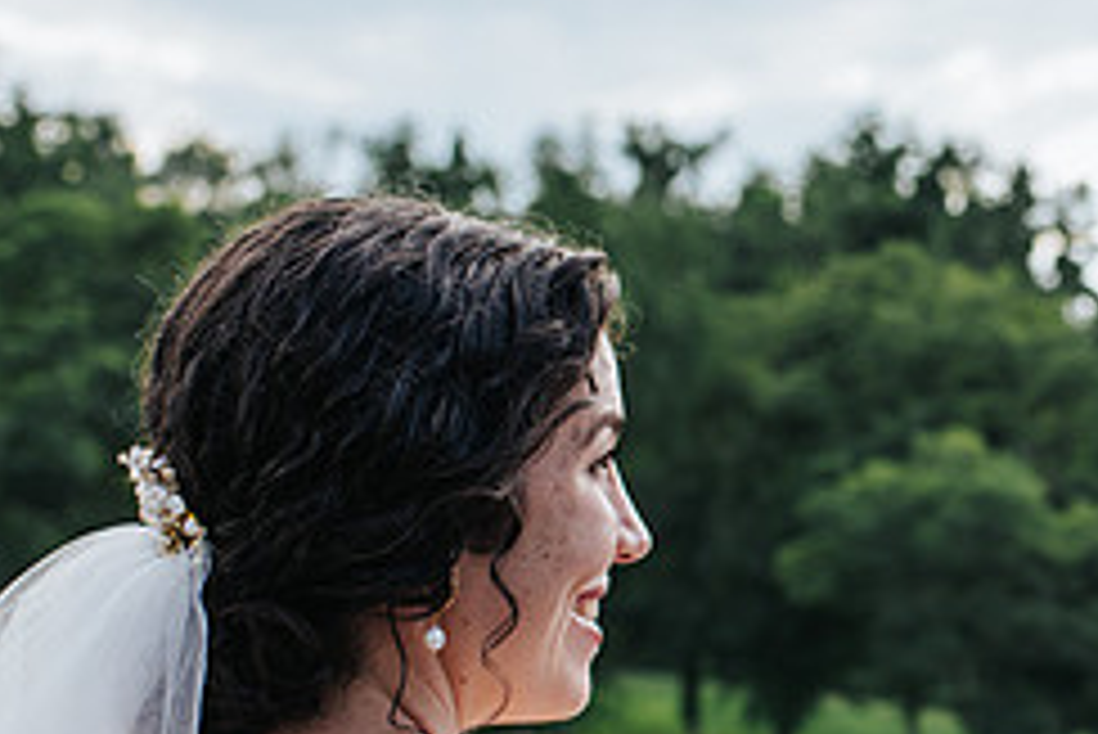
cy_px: 547
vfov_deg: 15.1
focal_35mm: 90
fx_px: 2747
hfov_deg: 22.1
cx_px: 992
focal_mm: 35
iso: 160
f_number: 3.2
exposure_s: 1/800
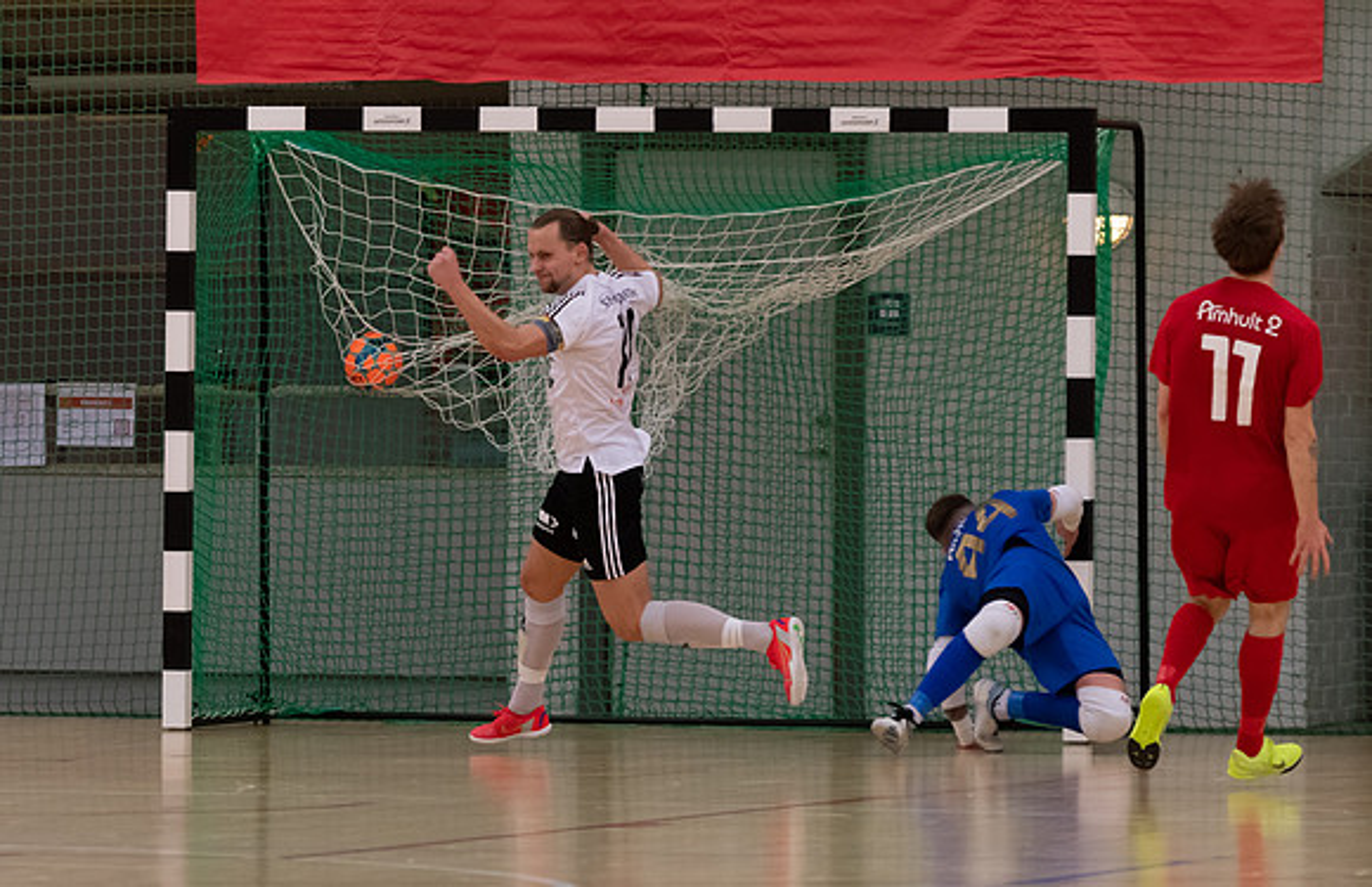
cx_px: 656
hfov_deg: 6.1
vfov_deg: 4.0
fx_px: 12803
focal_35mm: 339
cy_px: 626
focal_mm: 160
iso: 720
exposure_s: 1/800
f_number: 2.8
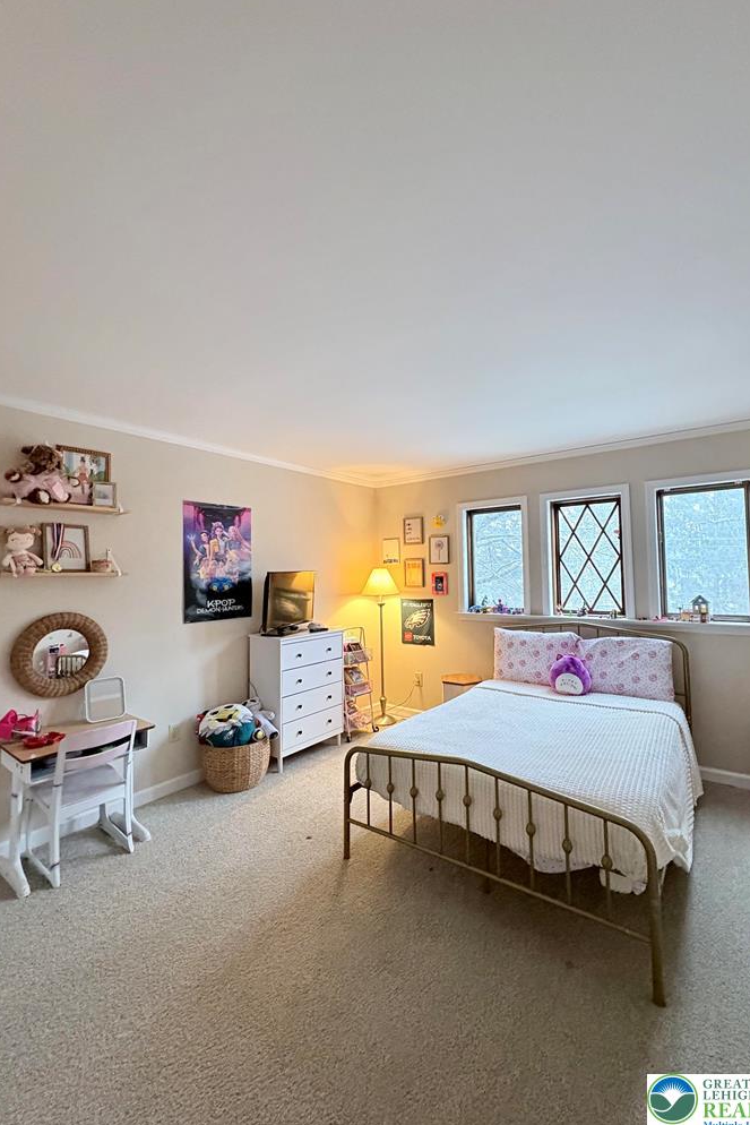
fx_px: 469
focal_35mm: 15
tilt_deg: +2.7
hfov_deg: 77.3
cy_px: 551
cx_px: 386
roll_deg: +0.5
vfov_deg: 100.4
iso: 800
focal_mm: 2.22
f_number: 2.2
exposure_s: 1/40
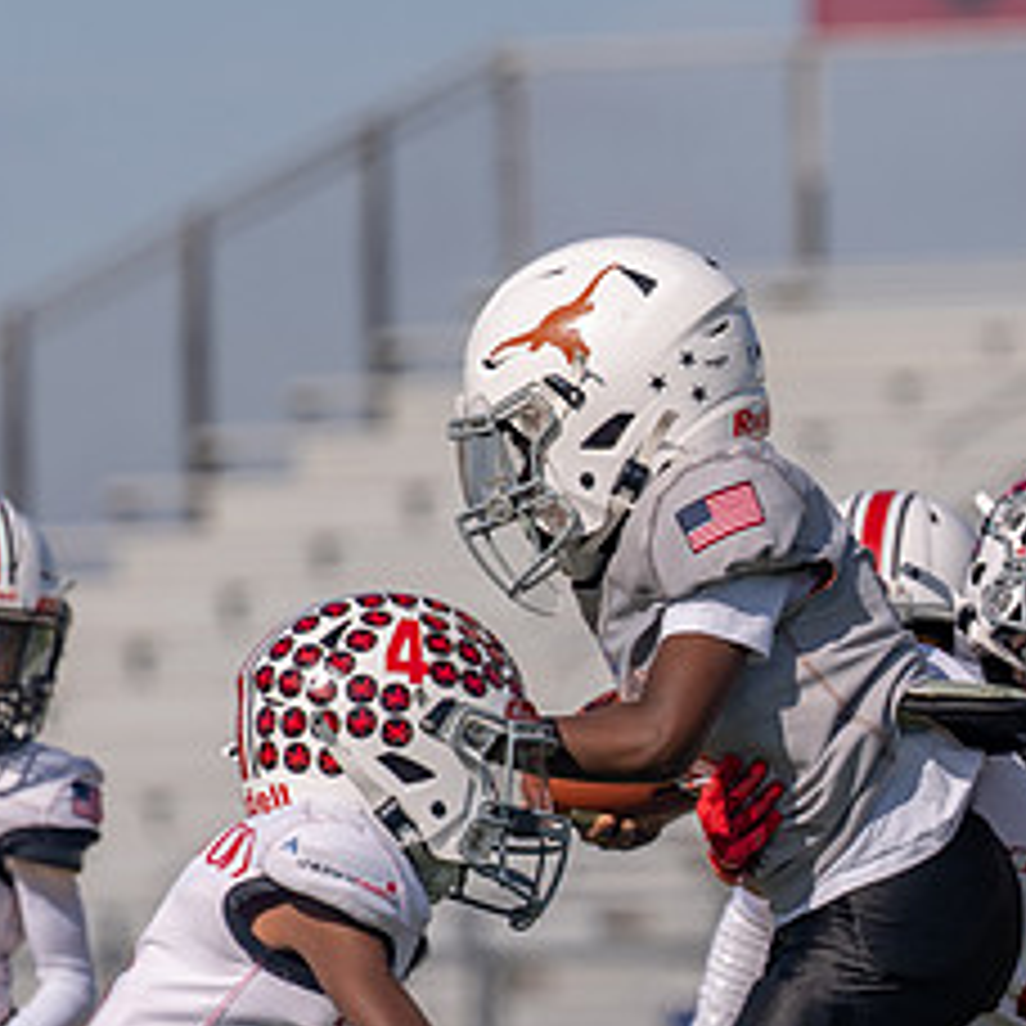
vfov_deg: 2.9
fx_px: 20522
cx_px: 628
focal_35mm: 612
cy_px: 906
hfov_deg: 2.9
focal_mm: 209
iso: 100
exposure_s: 1/2000
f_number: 4
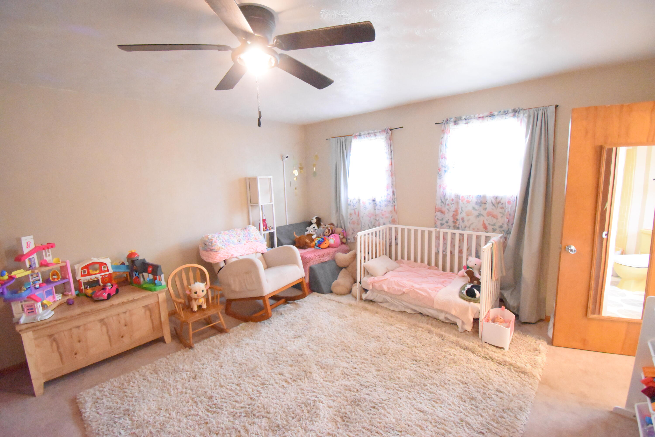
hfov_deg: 100.4
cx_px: 328
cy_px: 218
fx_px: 273
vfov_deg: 77.3
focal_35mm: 15
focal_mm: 10
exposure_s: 1/125
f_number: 4.5
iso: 12800
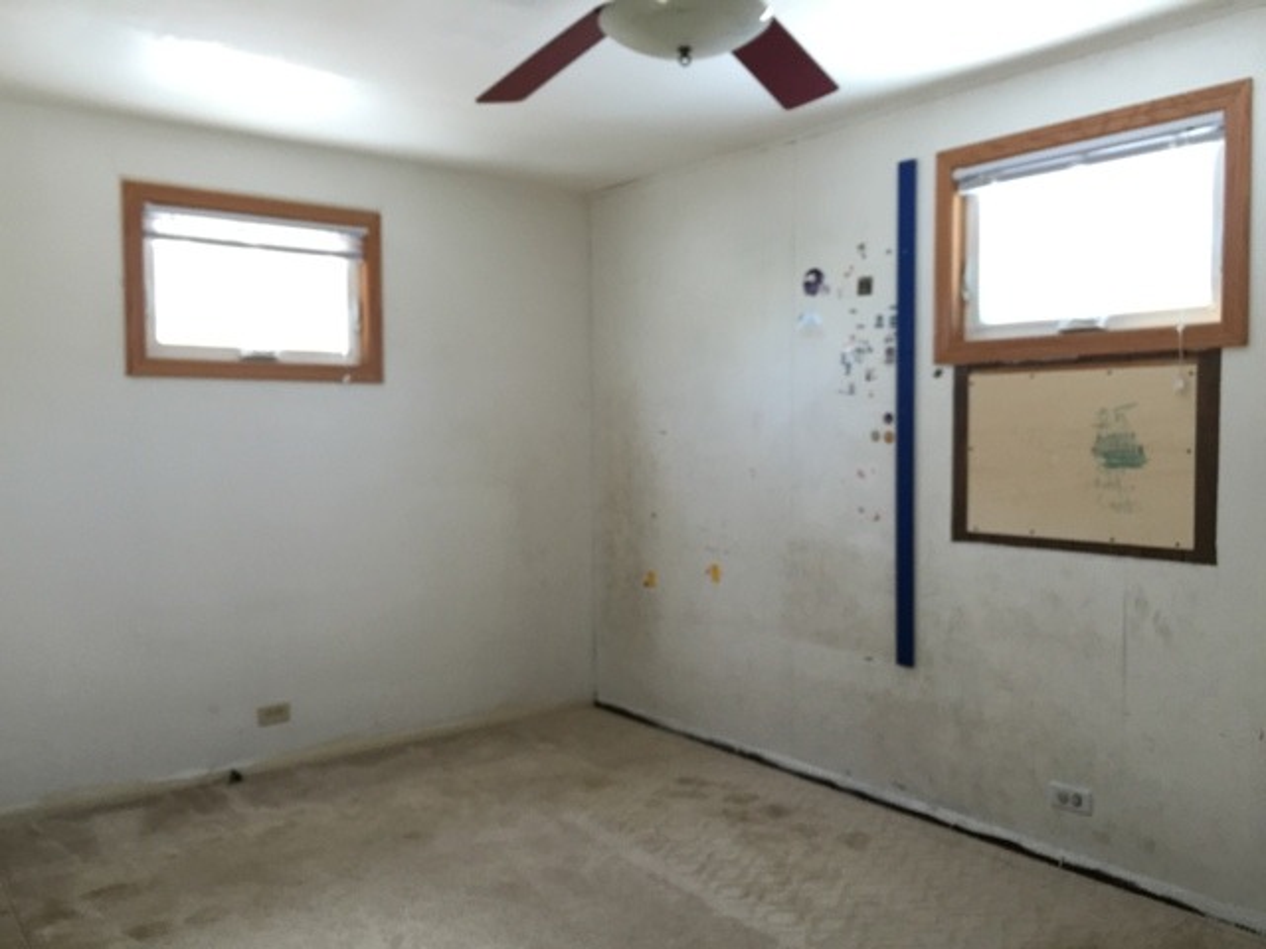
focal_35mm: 29
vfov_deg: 48.2
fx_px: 1061
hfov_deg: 61.7
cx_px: 633
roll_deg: +3.3
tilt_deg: -0.1
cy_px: 474
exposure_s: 1/30
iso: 50
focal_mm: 4.15
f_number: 2.2
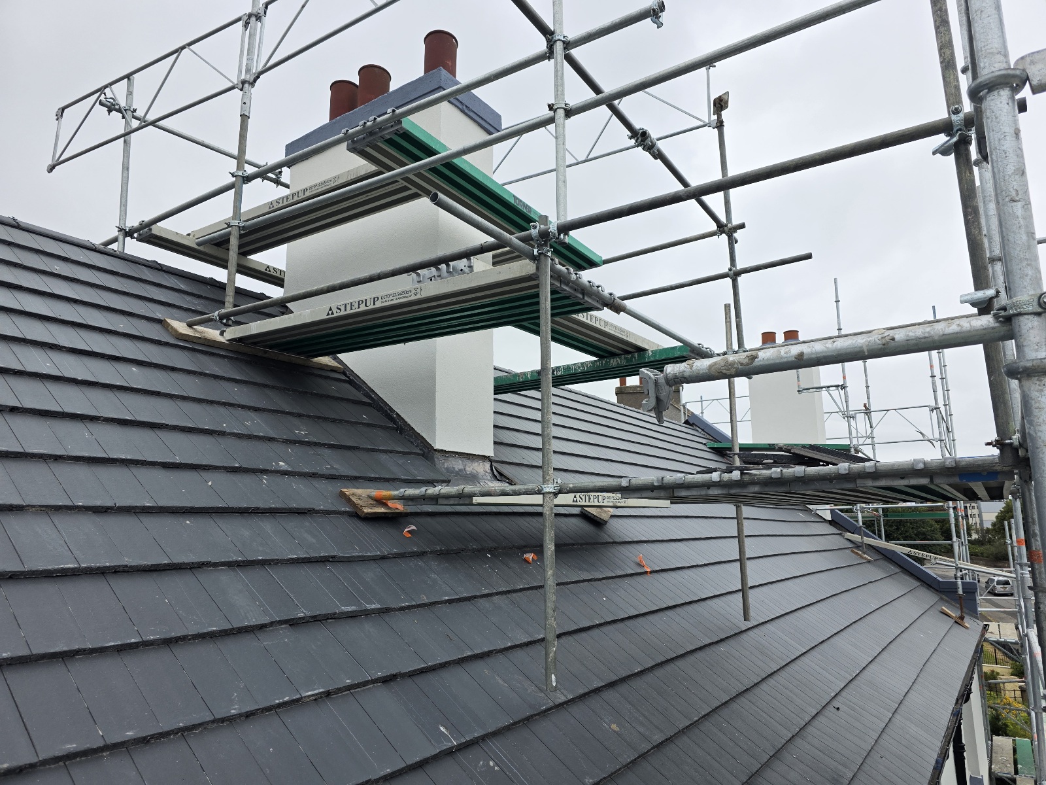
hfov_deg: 73.9
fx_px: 695
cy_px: 392
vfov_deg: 58.9
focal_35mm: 23
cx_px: 523
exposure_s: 1/5000
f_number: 1.7
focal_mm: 6.3
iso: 80
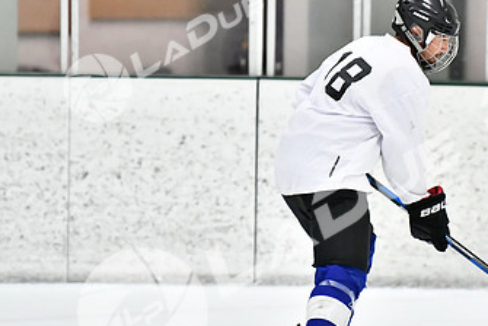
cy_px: 164
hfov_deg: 4.2
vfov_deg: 2.8
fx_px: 6689
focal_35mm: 493
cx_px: 401
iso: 6400
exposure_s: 1/1600
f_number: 2.8
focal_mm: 190
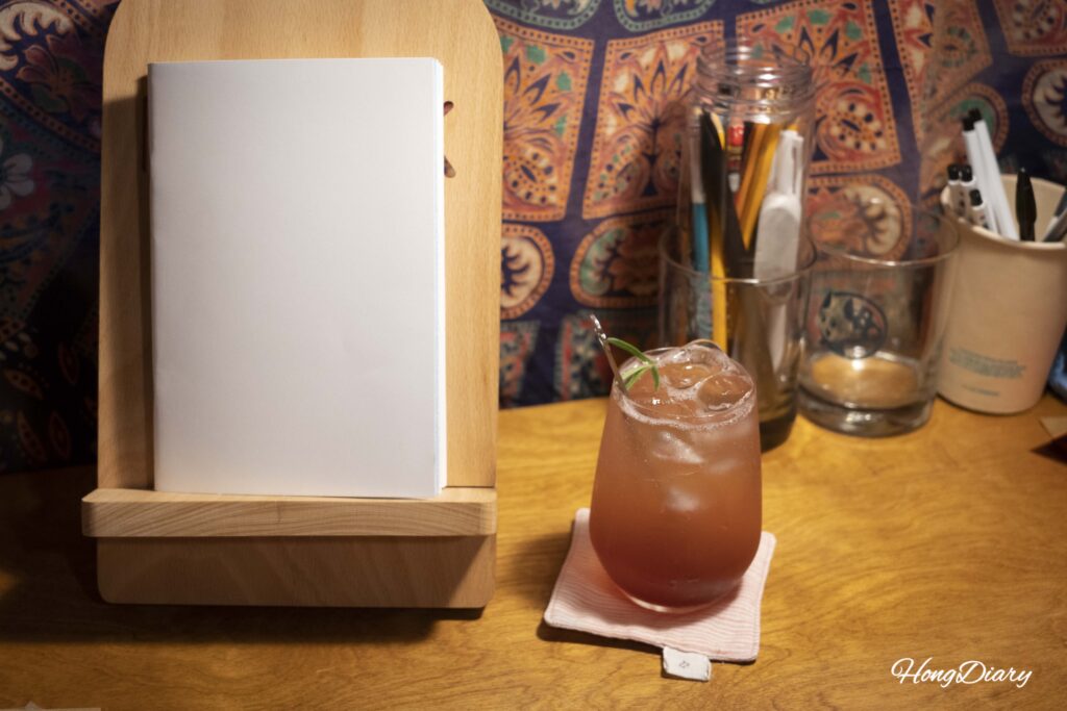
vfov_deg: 22.6
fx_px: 1778
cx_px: 534
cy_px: 356
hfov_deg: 33.4
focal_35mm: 60
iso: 3200
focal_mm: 60
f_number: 5.6
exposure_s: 1/160
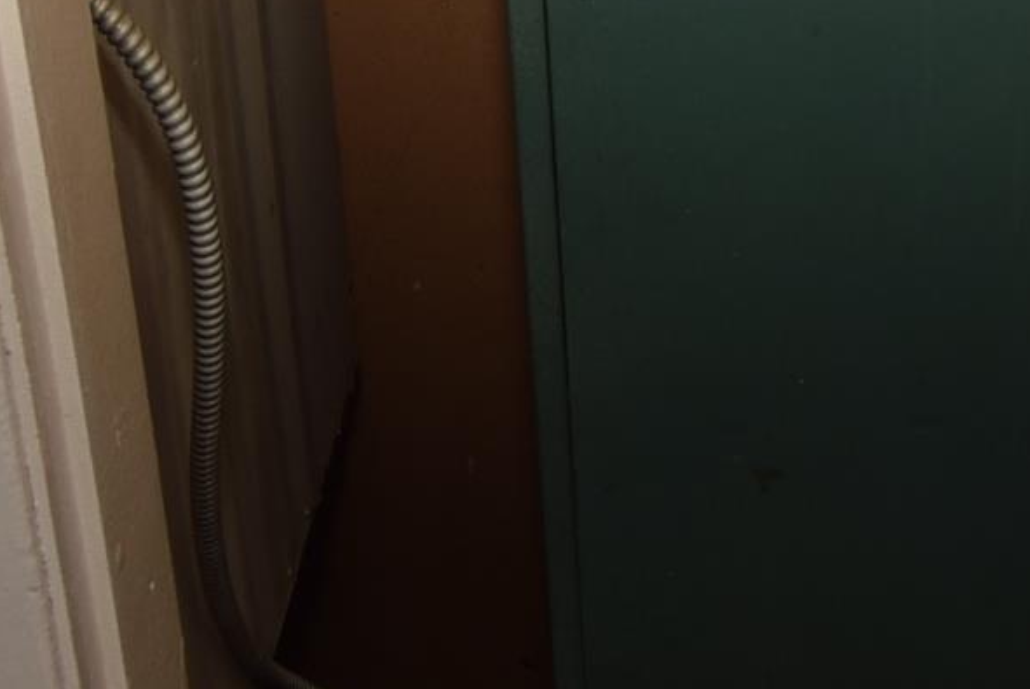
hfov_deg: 26.3
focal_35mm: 76
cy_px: 274
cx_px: 762
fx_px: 2176
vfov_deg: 18.0
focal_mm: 10
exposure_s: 1/200
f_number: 4.5
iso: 100
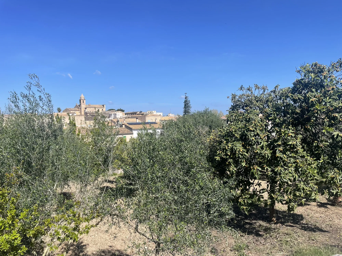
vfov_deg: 53.1
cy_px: 128
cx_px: 171
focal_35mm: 26
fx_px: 257
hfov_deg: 67.3
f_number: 1.6
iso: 32
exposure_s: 1/3731
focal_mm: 4.2
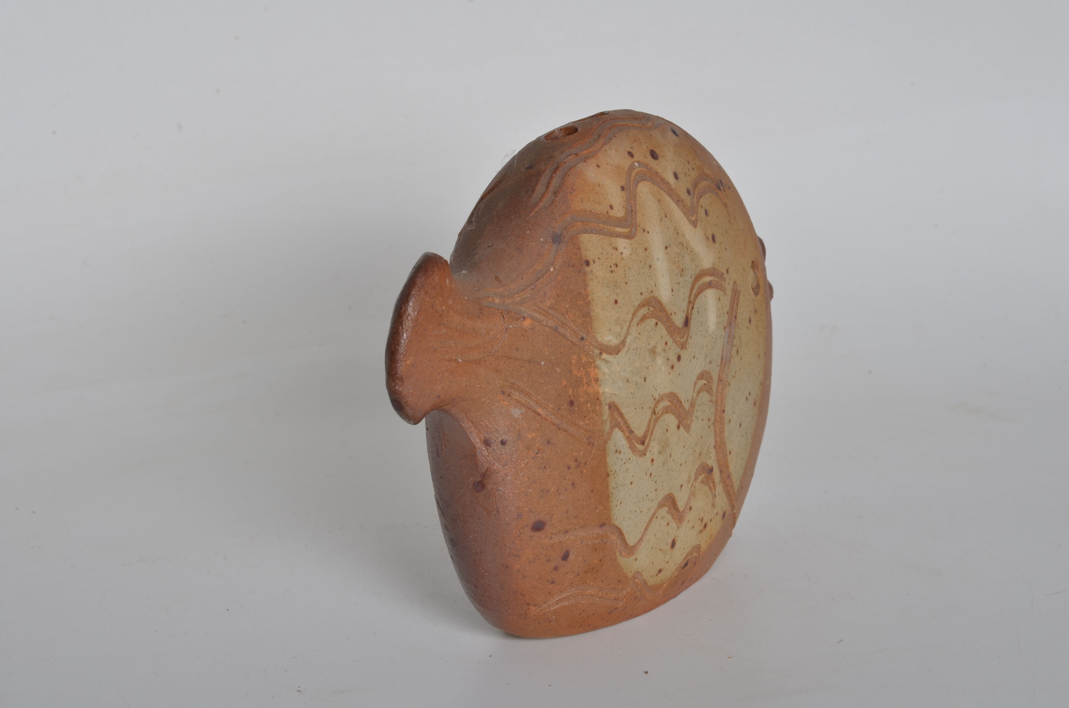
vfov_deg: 18.1
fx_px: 2222
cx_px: 534
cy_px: 354
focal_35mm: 75
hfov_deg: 27.0
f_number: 14
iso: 100
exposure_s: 1/125
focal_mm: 50
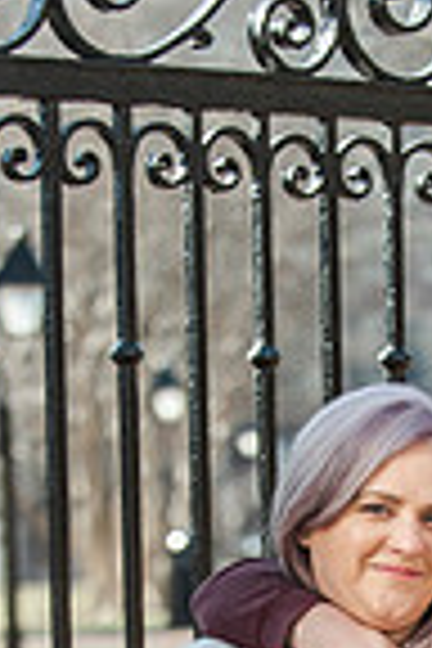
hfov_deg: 6.3
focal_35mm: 218
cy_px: 922
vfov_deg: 9.2
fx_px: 3924
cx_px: 432
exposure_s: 1/2500
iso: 640
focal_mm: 70
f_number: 3.2
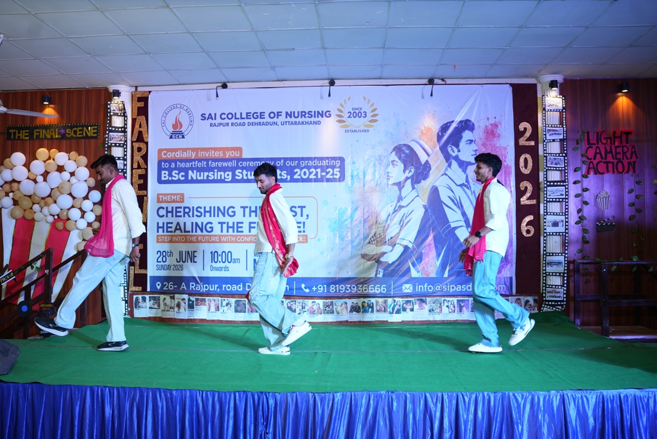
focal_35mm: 35
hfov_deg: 54.4
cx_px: 328
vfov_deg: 37.9
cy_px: 220
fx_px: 639
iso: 320
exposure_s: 1/200
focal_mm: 35
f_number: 2.8
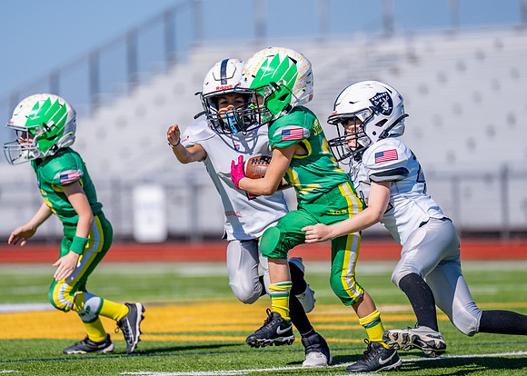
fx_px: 4375
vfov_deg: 4.9
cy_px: 194
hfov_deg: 6.9
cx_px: 263
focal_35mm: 292
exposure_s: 1/8000
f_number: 2.8
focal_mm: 200
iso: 250
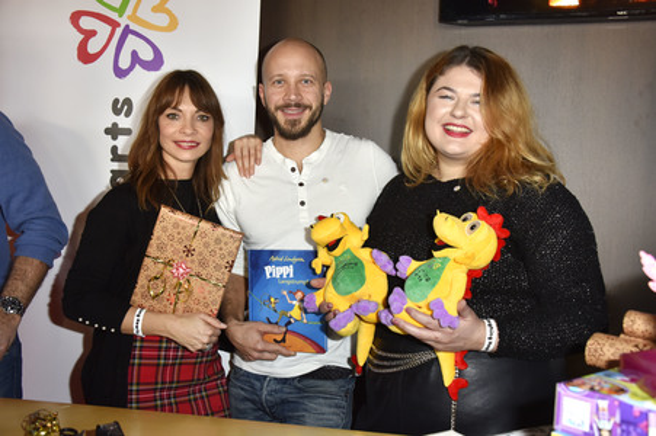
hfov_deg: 50.7
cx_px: 328
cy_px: 218
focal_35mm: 38
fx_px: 692
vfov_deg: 35.0
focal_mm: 38
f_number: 5.6
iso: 1000
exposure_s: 1/60
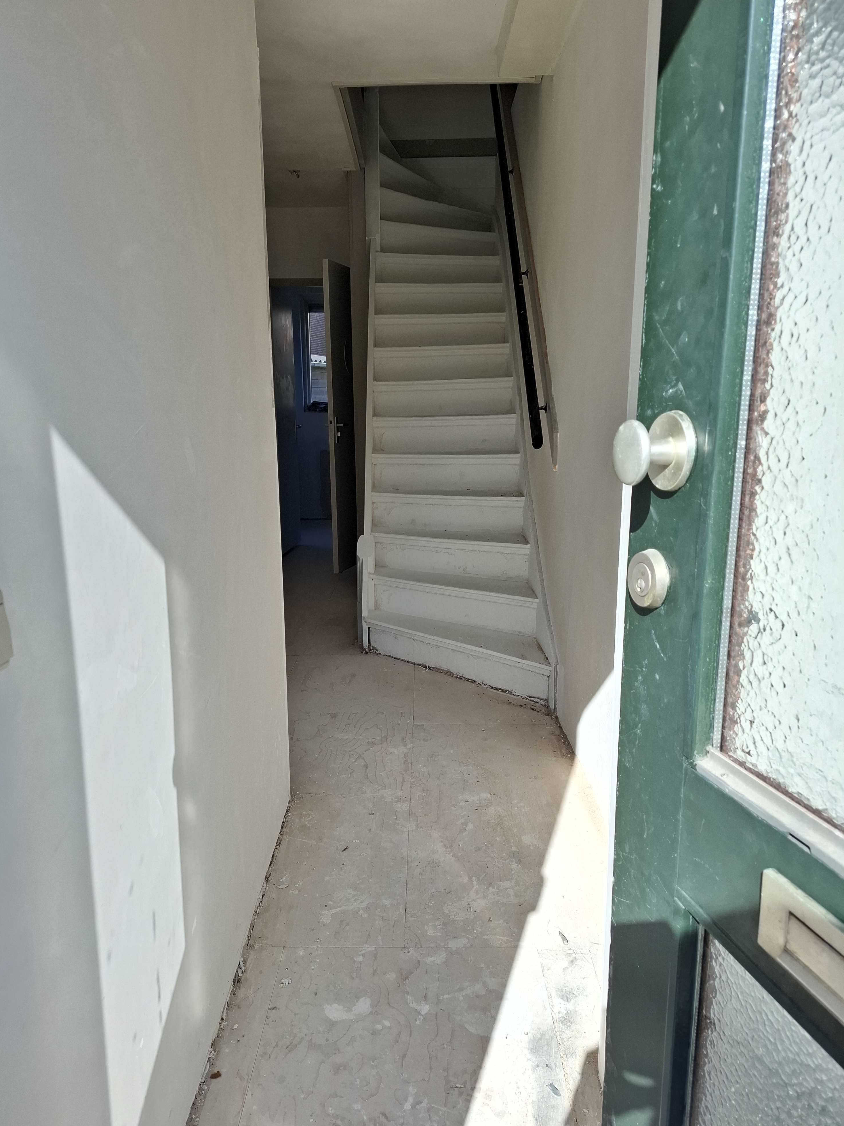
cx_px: 411
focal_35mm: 24
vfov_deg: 71.6
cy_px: 581
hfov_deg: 56.8
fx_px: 780
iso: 50
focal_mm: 5.54
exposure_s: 1/768
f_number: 1.8
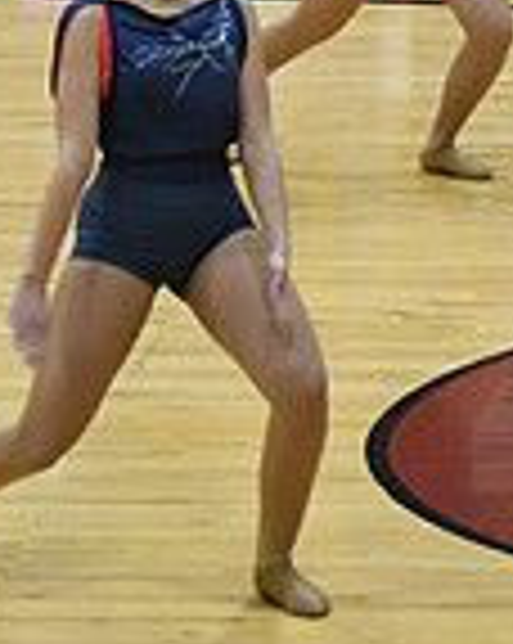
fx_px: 7608
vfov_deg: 4.8
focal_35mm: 400
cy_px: 11
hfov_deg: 3.8
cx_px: 1242
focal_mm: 70
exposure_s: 1/400
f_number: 4
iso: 4000
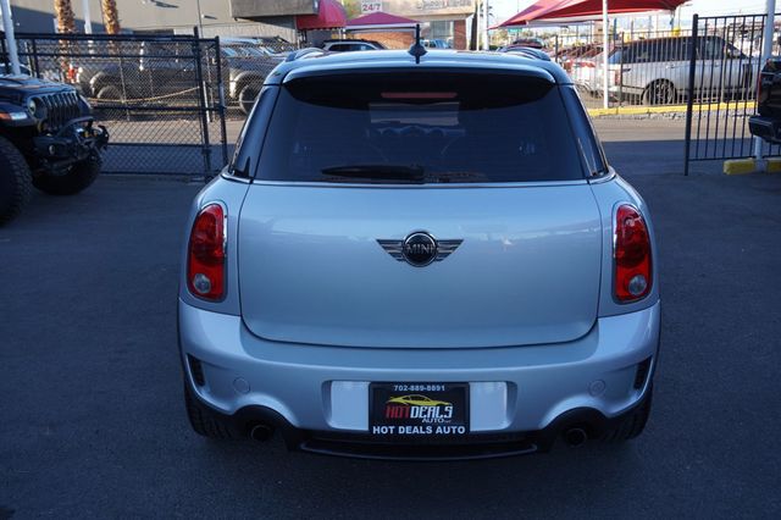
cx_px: 390
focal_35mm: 32
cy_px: 260
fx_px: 683
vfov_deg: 41.7
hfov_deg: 59.5
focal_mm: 21
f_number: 6.3
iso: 100
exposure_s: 1/80
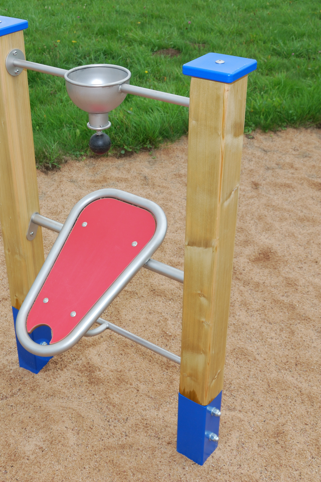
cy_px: 240
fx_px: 669
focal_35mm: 50
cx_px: 89
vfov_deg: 39.6
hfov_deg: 26.7
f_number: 8
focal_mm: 22
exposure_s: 1/200
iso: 100
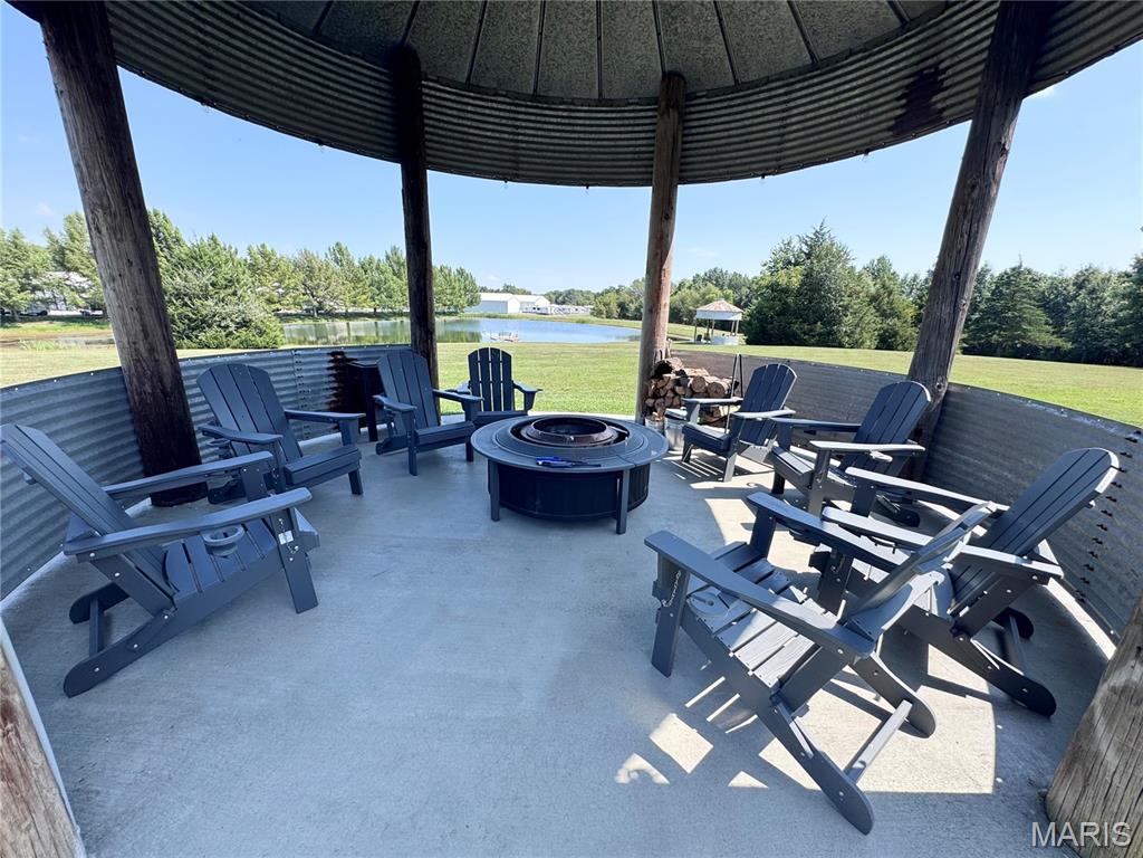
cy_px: 429
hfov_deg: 102.1
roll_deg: -1.8
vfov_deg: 85.7
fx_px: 462
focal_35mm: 14
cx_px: 572
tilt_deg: -16.0
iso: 40
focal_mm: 2.22
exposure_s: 1/646
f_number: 2.2
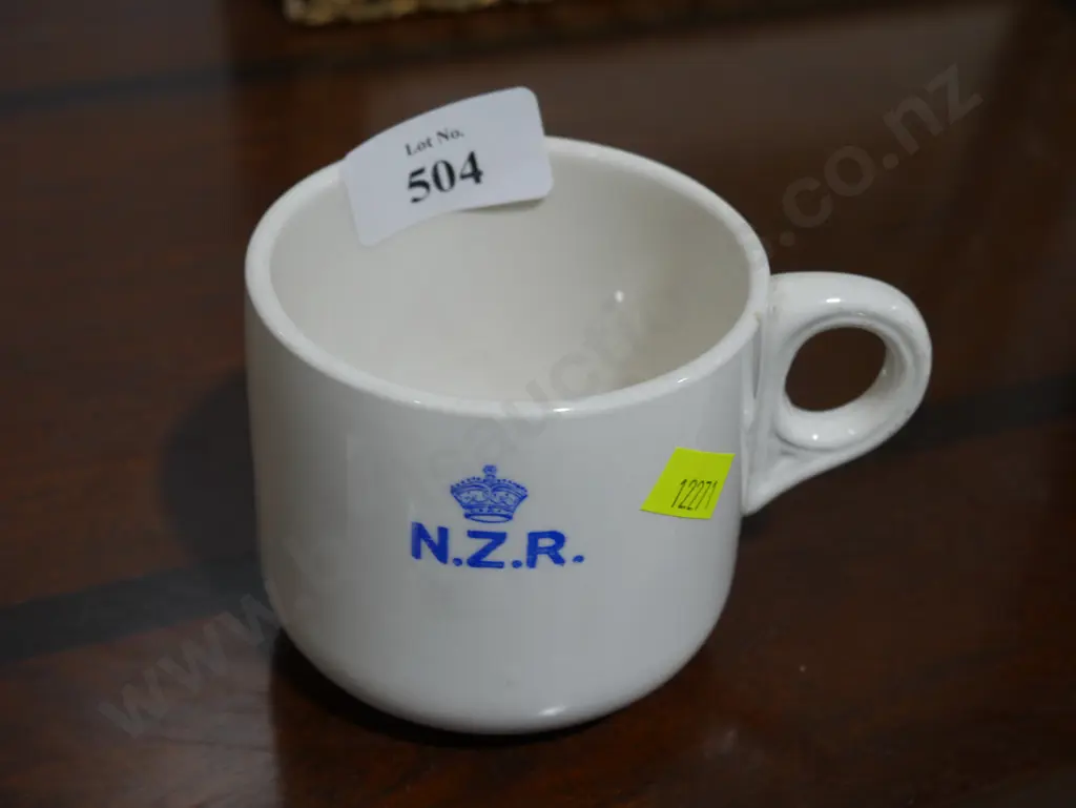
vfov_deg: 29.1
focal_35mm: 50
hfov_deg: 38.2
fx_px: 1555
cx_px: 538
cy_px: 404
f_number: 5.3
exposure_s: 1/60
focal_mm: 25
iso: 320
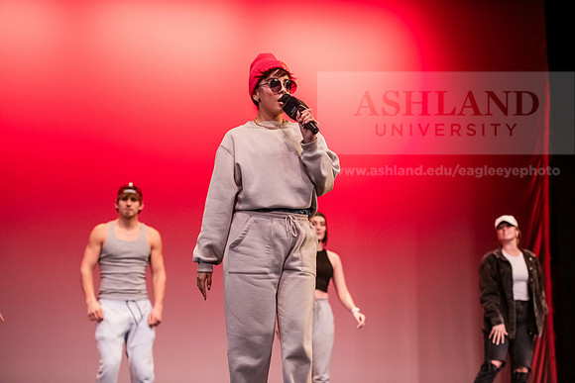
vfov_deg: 16.7
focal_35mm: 82
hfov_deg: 24.8
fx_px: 1310
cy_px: 192
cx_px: 288
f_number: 3.2
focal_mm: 82
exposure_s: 1/320
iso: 4000
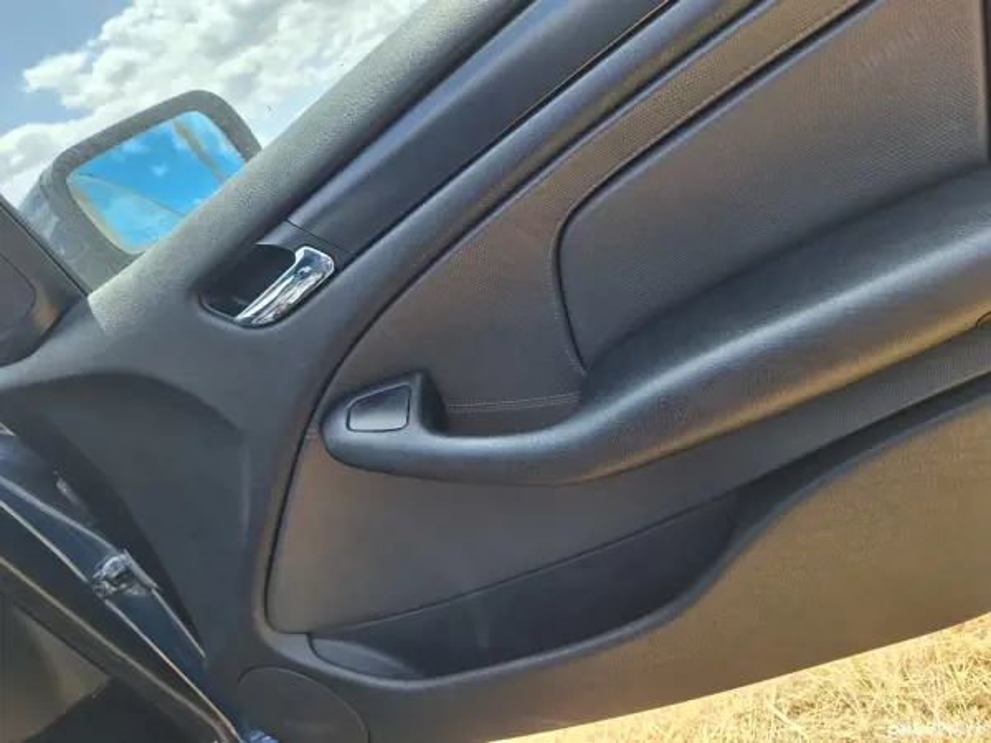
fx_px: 658
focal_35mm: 23
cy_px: 372
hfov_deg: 73.9
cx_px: 496
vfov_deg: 58.9
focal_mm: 5.54
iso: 40
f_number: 1.8
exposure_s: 1/318
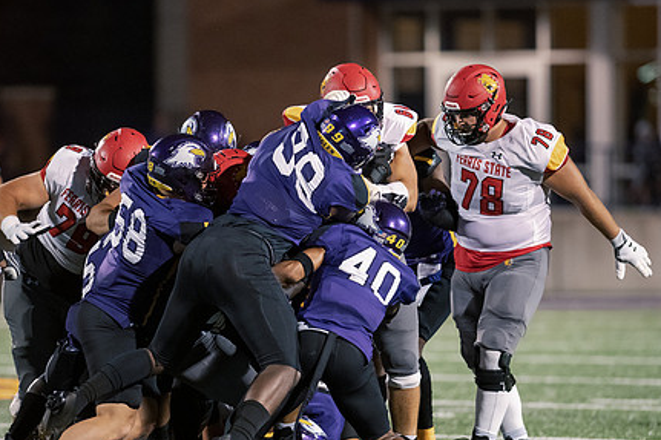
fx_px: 7415
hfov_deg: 5.1
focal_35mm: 404
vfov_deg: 3.4
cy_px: 266
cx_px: 287
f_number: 2.8
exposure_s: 1/640
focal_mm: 300
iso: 6400
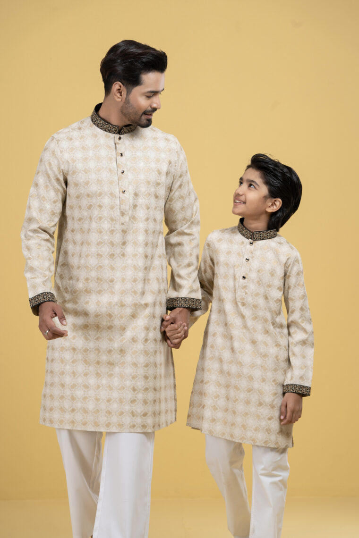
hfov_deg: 10.5
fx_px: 1944
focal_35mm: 130
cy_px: 269
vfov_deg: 15.8
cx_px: 180
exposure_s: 1/125
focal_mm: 130
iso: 160
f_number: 8
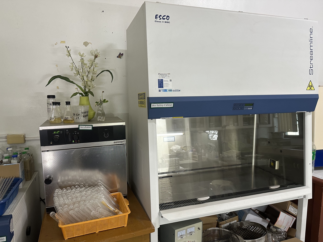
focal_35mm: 24
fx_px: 224
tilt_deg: -7.0
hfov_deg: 71.6
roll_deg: +0.3
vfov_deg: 56.8
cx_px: 162
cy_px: 121
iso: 320
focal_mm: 6.86
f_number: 1.78
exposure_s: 1/60
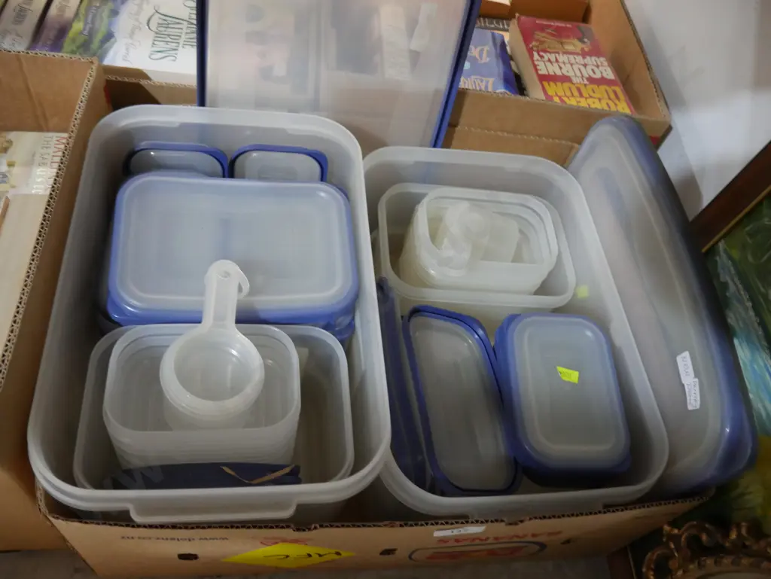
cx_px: 386
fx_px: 624
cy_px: 290
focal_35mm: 28
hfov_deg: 63.4
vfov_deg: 49.8
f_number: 3.5
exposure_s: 1/60
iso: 2500
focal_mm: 14
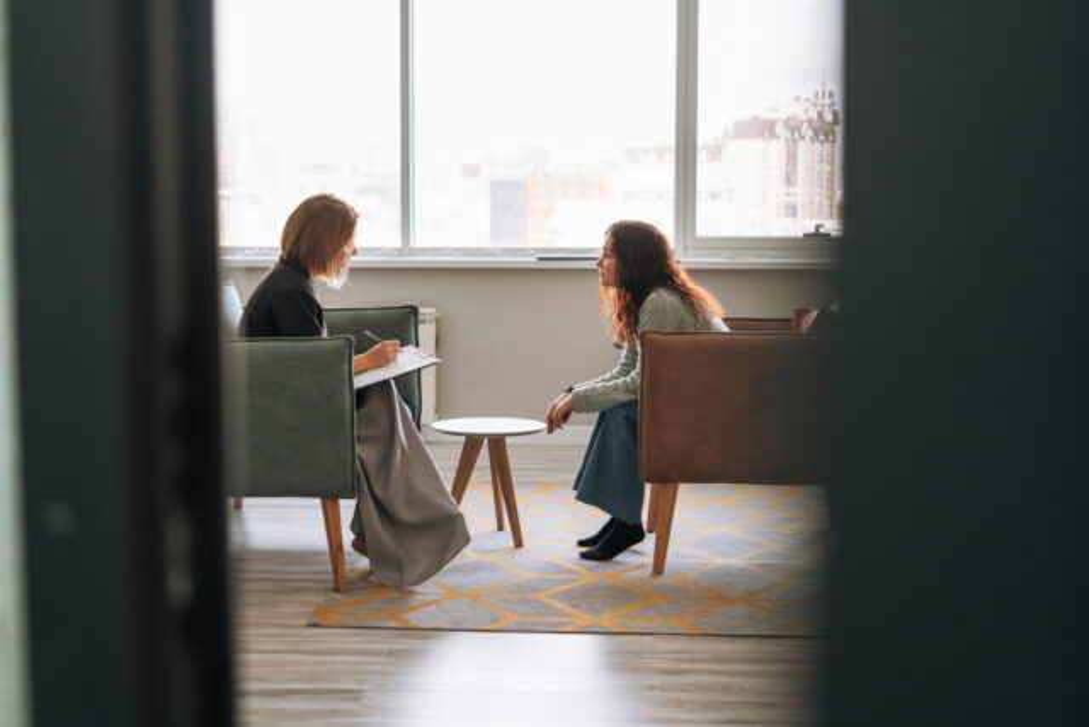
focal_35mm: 50
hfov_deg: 39.6
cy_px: 364
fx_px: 1513
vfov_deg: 27.0
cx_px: 544
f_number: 2.2
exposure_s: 1/125
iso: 250
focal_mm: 50
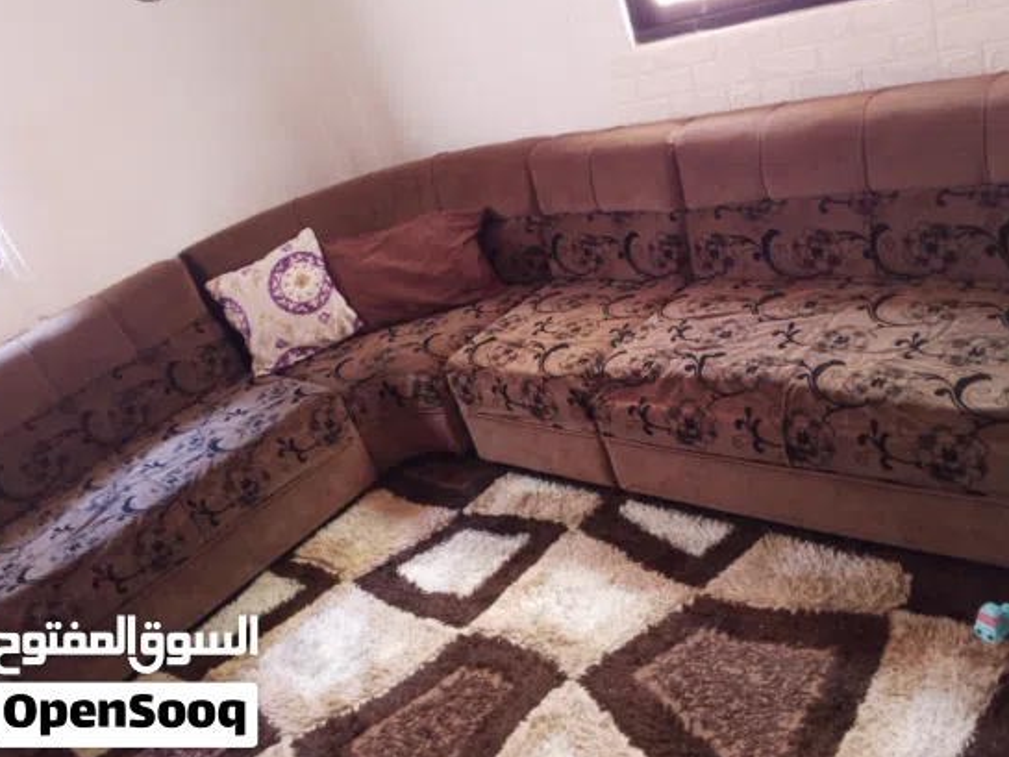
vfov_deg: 51.3
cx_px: 537
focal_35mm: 27
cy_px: 348
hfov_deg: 65.2
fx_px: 787
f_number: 1.6
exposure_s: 1/25
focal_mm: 4.09
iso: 2343
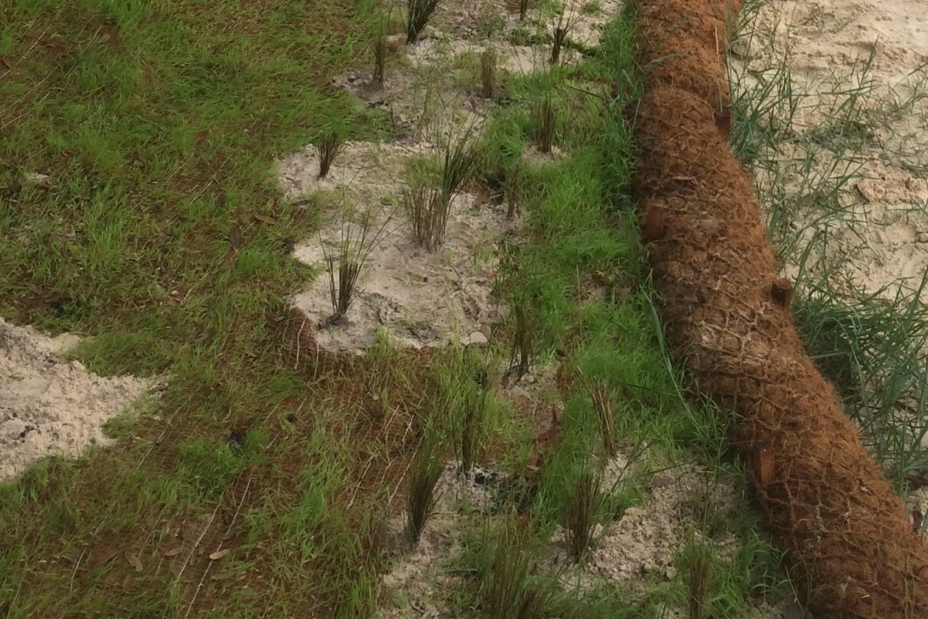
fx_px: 1650
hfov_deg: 31.0
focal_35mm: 64
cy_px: -156
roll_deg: +4.1
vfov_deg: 19.8
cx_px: 669
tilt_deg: -23.7
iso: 32
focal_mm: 4.15
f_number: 2.2
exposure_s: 1/391
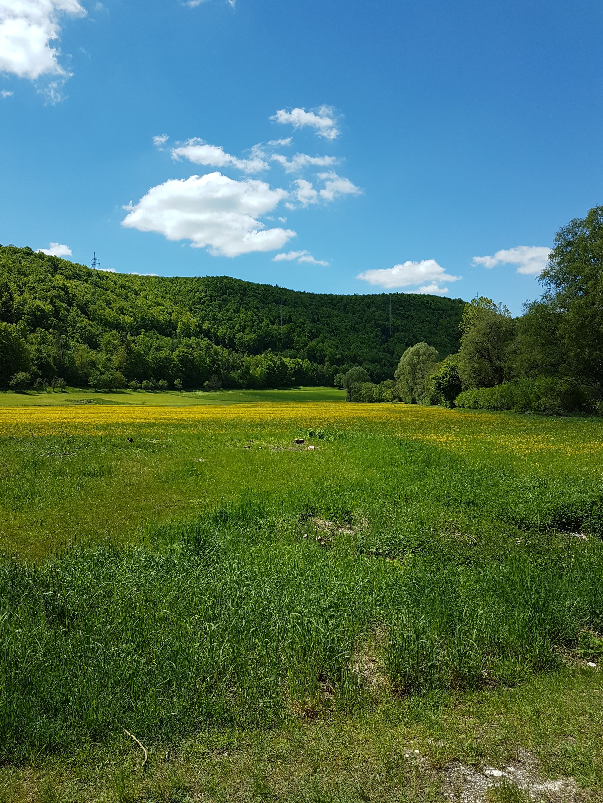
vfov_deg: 67.3
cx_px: 302
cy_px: 402
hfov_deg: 53.1
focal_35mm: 26
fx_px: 604
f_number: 1.7
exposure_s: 1/2288
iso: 40
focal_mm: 4.2
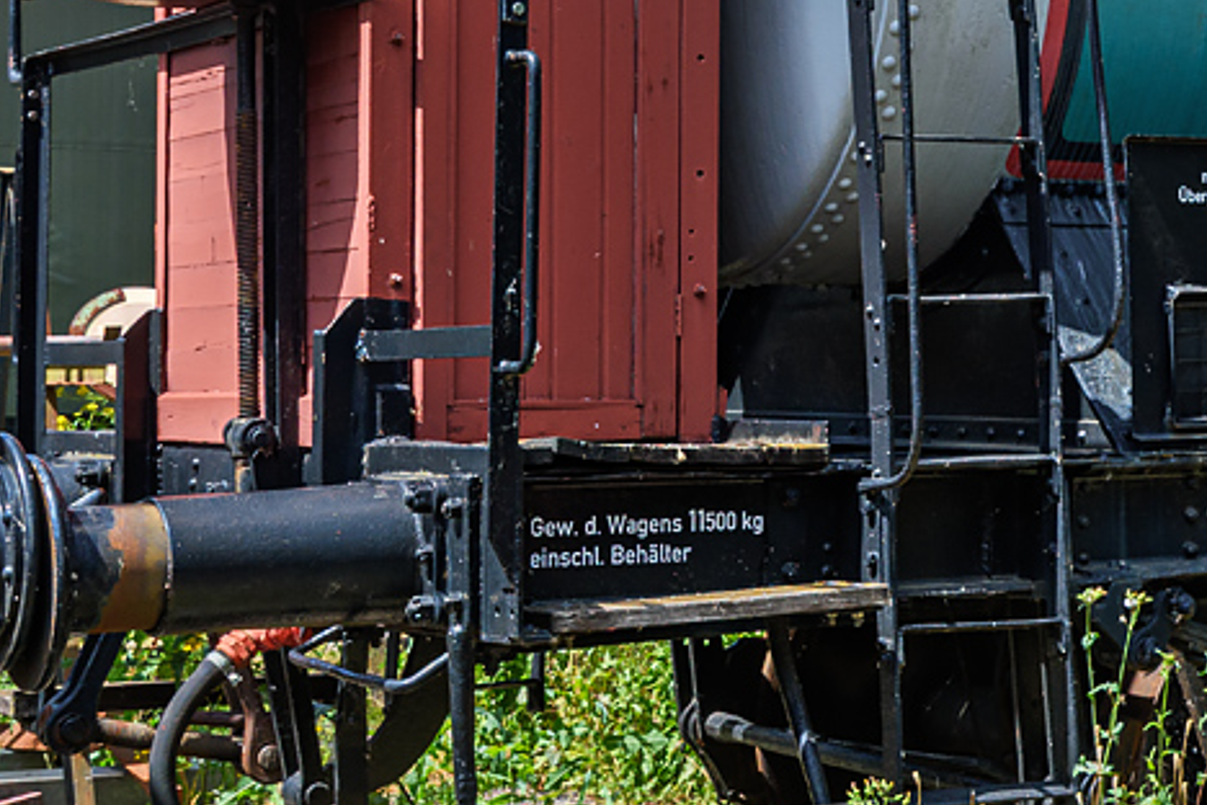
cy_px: 134
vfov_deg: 17.5
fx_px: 2581
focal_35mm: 77
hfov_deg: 25.2
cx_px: 1176
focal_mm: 20
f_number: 7.1
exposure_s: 1/320
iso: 200
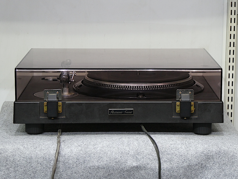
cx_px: 119
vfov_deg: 12.9
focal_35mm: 115
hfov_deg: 17.1
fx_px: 791
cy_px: 90
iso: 200
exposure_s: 1/6
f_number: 5.1
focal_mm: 20.6
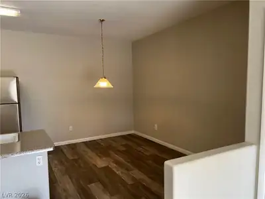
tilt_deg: -5.2
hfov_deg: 67.3
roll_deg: +1.1
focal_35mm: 26
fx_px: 199
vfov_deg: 53.1
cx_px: 132
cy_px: 100
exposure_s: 1/120
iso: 125
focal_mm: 5.7
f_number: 1.5
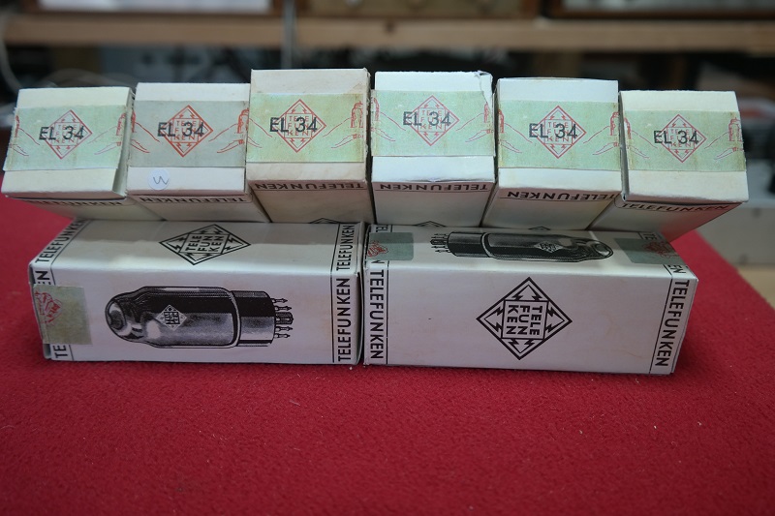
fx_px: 646
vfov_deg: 43.6
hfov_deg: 61.9
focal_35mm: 30
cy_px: 258
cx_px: 388
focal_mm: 20
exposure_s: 1/40
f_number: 3.5
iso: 400
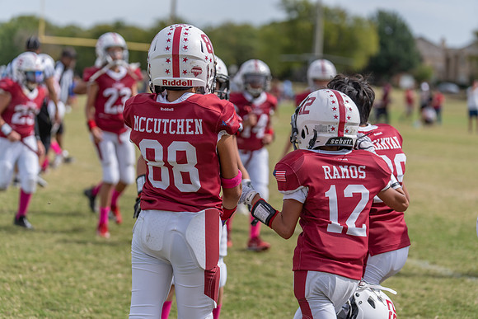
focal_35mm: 111
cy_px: 160
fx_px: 1474
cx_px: 239
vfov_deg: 12.3
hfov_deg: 18.4
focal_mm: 111
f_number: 3.5
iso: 100
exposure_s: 1/1600
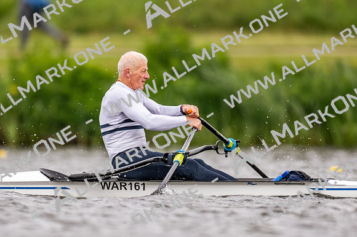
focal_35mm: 900
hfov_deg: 2.3
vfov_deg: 1.5
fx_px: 8920
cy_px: 118
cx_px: 178
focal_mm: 600
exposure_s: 1/2500
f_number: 4
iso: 800
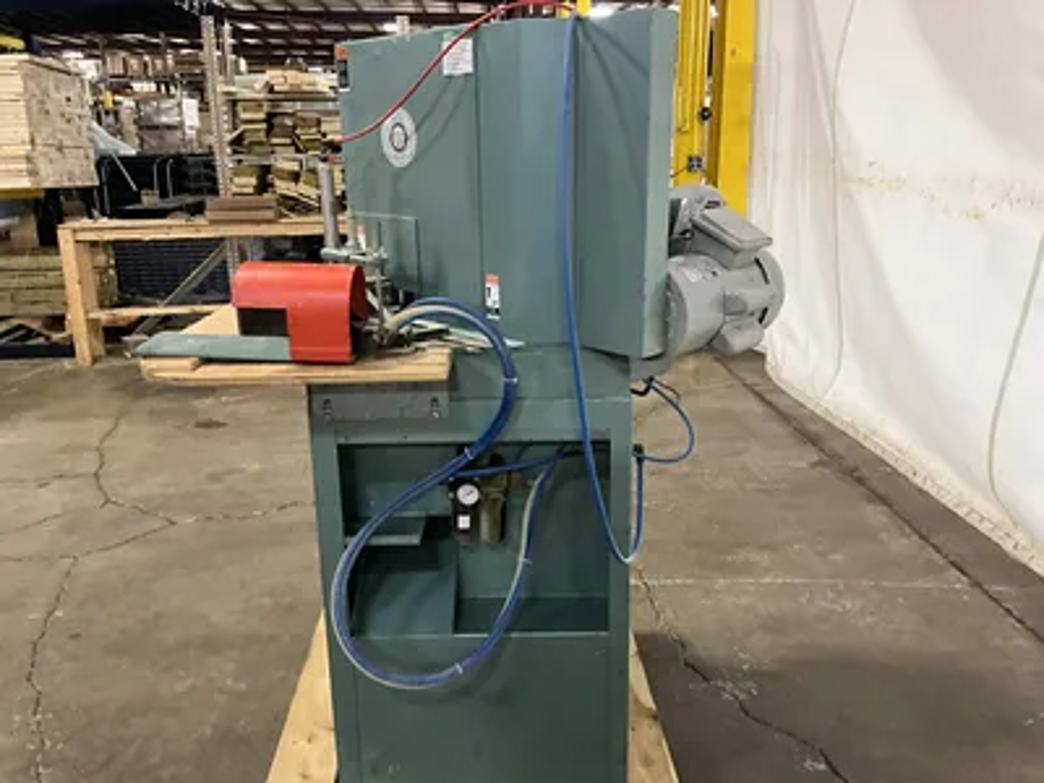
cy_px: 392
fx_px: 875
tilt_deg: -15.5
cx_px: 522
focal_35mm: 29
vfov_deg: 48.2
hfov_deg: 61.7
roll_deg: +1.6
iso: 320
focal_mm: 3
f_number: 1.8
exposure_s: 1/40
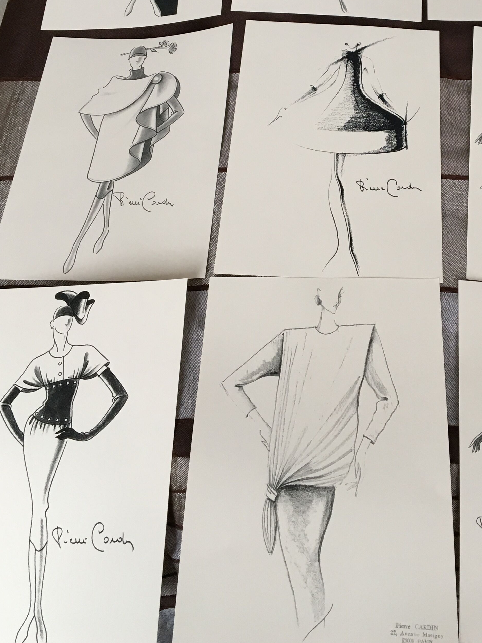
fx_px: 873
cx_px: 336
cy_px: 162
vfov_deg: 39.4
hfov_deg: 30.6
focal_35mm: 47
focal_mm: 4.15
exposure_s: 1/33
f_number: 2.2
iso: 100
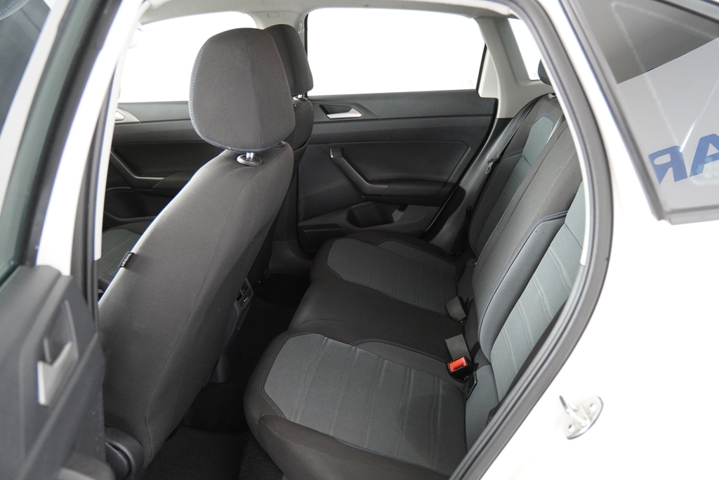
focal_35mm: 28
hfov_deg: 64.5
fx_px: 569
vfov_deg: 45.7
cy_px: 240
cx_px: 360
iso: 1600
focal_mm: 19
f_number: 2.8
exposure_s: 1/160
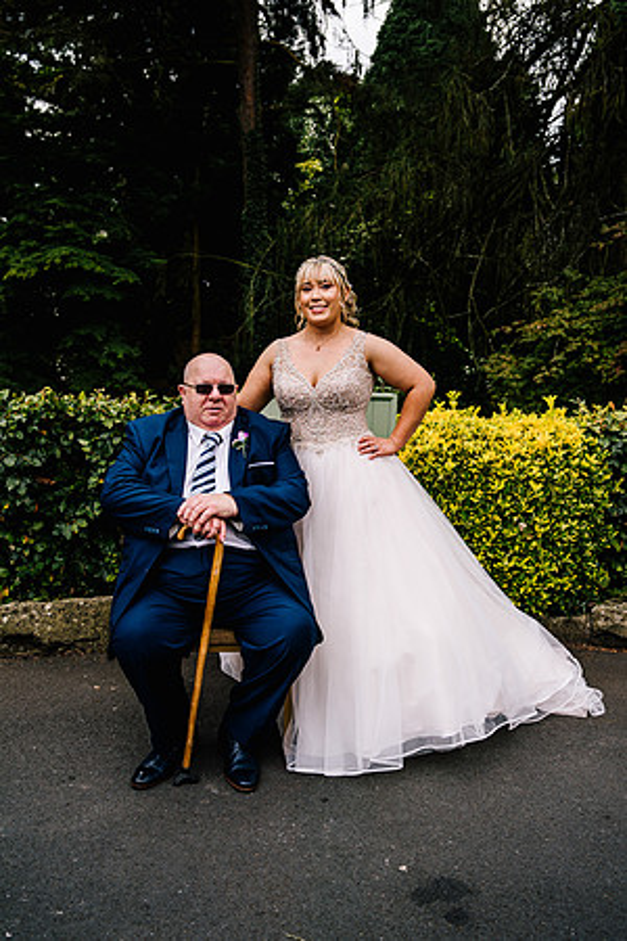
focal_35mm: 35
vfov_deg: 54.4
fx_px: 914
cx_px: 314
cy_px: 470
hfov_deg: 37.9
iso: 125
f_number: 4
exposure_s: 1/500
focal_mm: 35
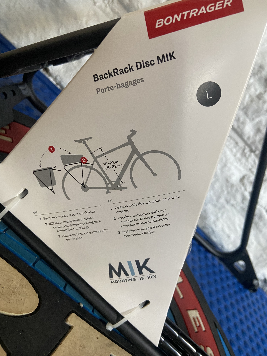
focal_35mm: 26
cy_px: 178
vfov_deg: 67.3
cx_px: 134
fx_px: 267
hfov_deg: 53.1
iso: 250
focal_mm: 4.25
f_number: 1.8
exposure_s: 1/60
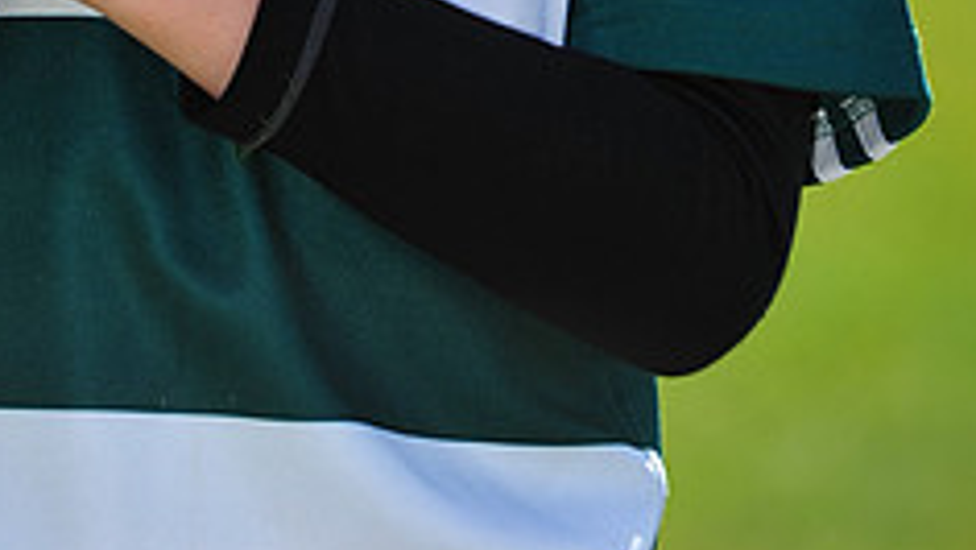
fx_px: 13334
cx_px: 244
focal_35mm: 515
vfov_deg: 2.4
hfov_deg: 4.2
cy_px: -575
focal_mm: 200
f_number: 4.5
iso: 200
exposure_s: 1/800
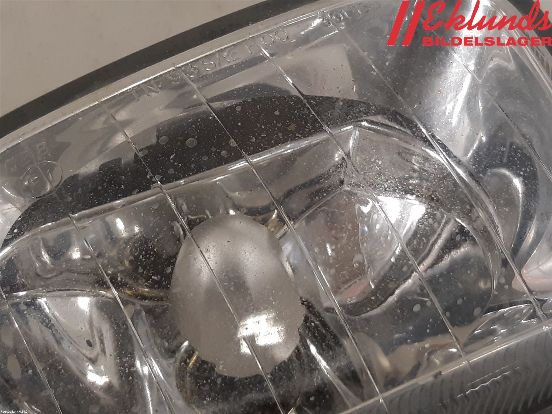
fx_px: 415
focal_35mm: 26
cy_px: 207
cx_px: 276
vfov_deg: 53.1
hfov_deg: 67.3
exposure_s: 1/50
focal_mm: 3.93
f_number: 1.7
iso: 125
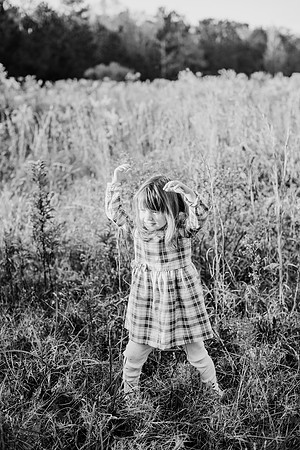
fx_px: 625
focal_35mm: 50
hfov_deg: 27.0
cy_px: 225
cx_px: 150
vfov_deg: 39.6
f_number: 2.8
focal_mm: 50
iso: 500
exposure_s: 1/1000
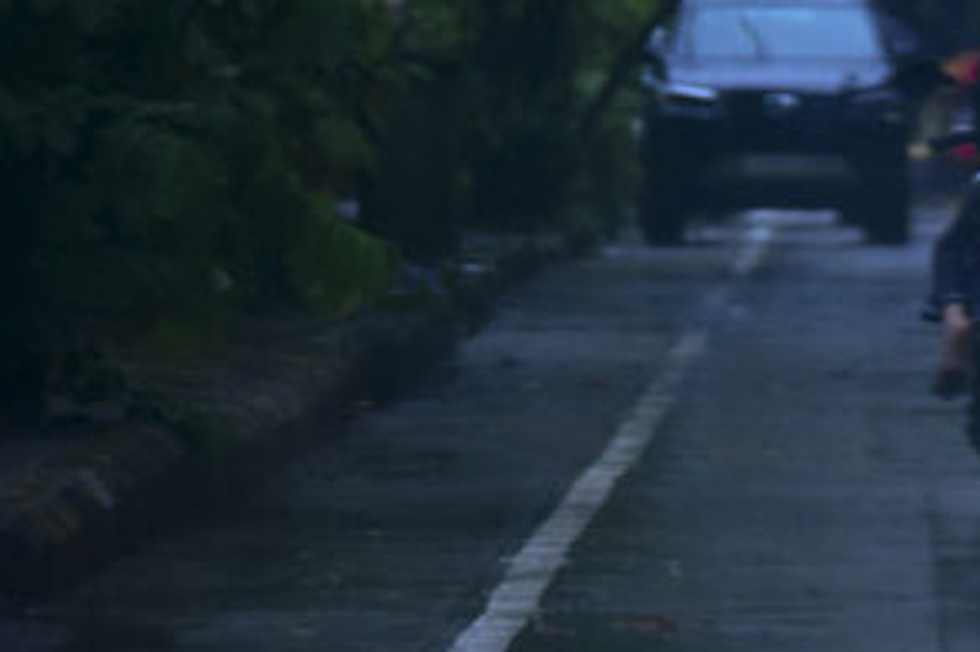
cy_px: 55
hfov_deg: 3.9
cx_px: 1244
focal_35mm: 525
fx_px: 14283
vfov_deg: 2.6
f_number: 5.3
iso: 4500
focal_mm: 200
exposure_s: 1/500
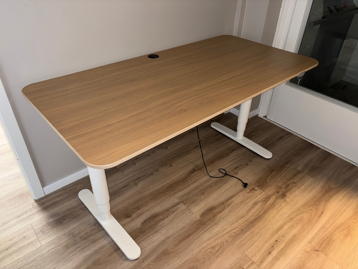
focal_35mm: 26
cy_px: 134
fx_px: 269
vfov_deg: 53.1
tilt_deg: -35.1
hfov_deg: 67.3
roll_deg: -1.6
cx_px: 179
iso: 64
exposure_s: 1/13
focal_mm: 5.96
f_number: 1.6
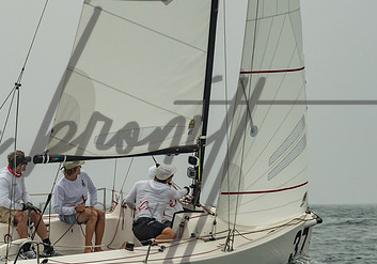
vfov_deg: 3.5
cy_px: 146
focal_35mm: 408
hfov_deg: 5.0
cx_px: 24
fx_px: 4339
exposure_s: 1/2500
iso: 800
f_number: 9
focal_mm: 170
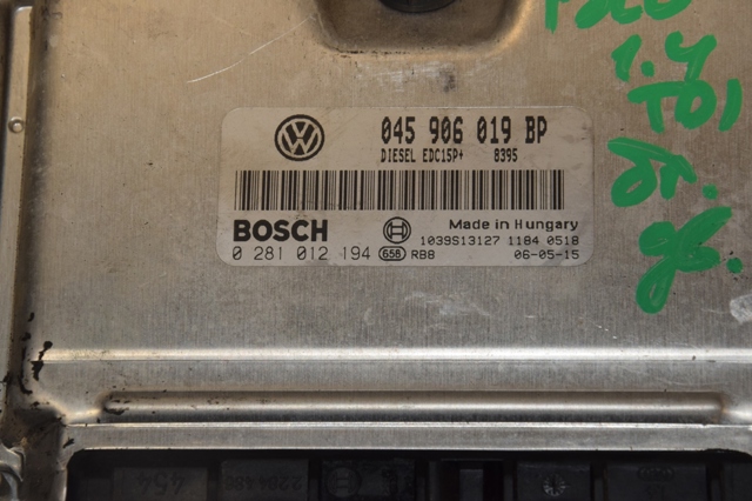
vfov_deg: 9.3
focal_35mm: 147
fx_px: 3069
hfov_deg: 14.0
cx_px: 376
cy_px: 250
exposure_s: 1/200
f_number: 10
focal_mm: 98
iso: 800
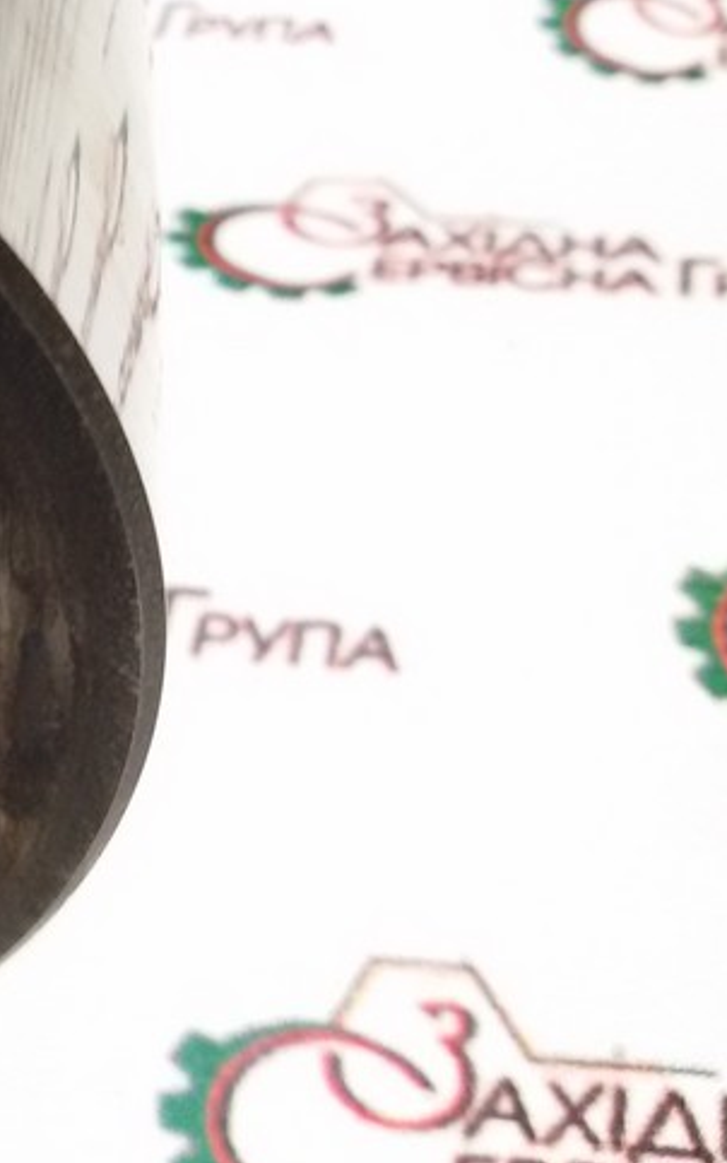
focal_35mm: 68
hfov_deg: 17.0
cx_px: -416
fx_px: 2155
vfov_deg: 29.8
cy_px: 318
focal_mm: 2.93
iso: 160
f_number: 2.4
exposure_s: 1/33
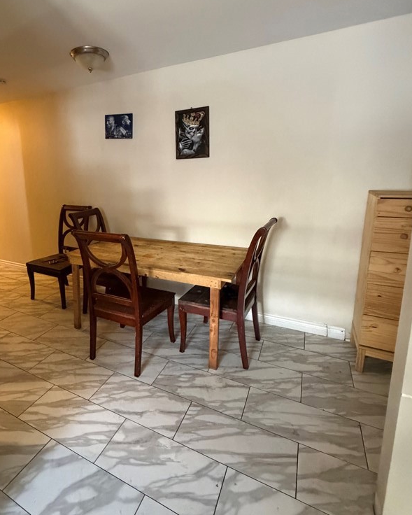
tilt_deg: -10.1
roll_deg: +1.2
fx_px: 290
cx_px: 149
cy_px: 225
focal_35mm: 19
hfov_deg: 69.5
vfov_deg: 82.9
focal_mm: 2.22
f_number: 2.2
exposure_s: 1/60
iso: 1000
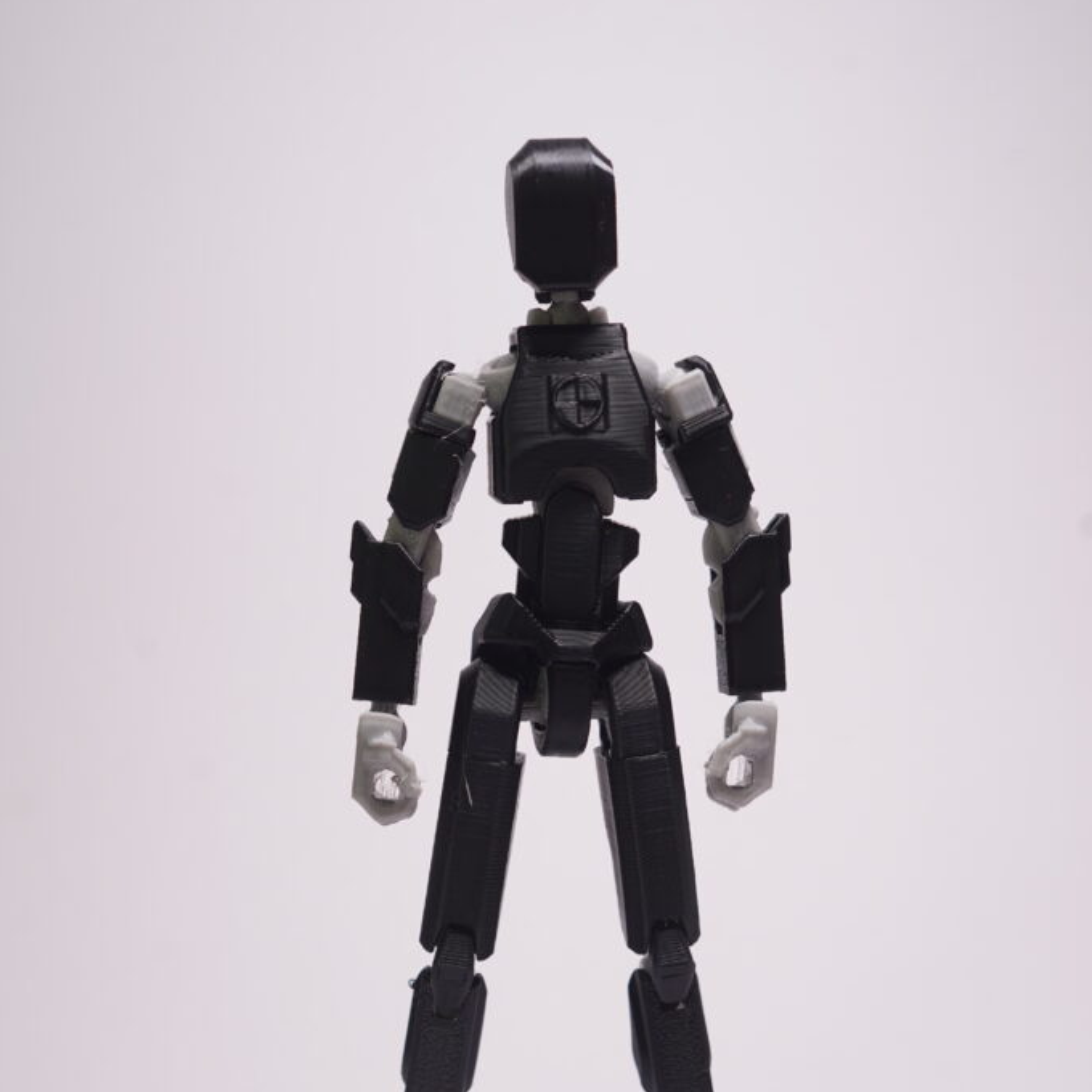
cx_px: 545
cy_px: 761
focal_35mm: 64
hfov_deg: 26.9
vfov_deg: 26.7
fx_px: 2284
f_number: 4.5
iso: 640
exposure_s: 1/160
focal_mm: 50
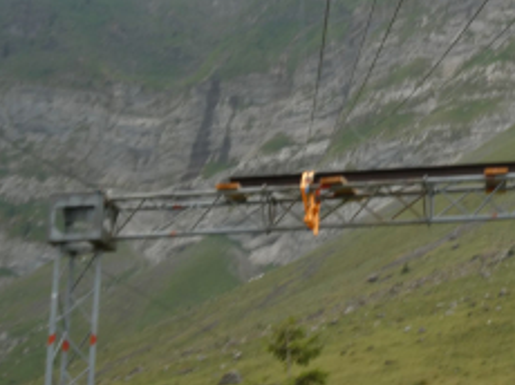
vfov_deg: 13.8
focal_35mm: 106
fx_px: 1575
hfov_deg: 18.3
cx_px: 438
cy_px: 29
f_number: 4.2
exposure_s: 1/80
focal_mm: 10.3
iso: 80
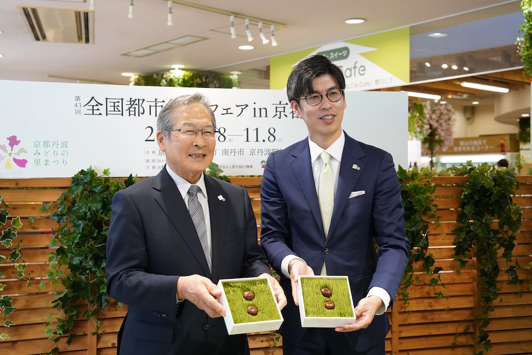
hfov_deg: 39.6
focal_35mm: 50
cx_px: 266
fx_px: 739
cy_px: 178
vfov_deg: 27.0
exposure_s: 1/250
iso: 3200
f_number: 5.6
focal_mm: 50
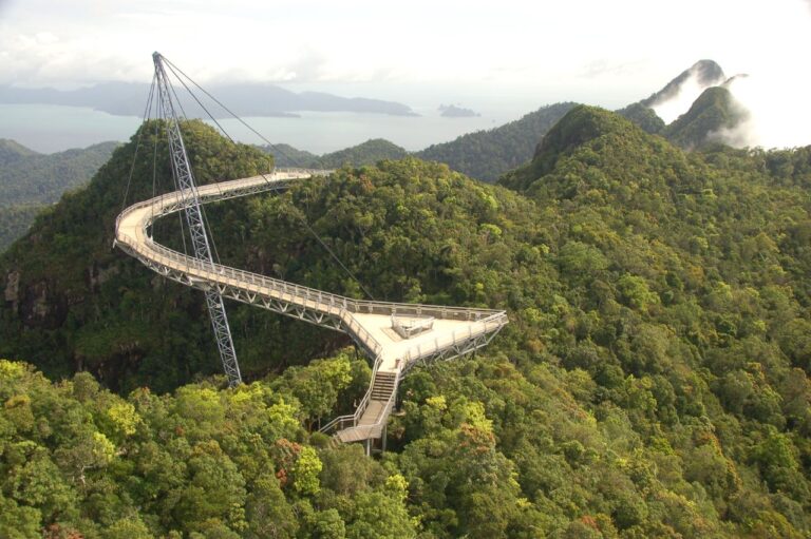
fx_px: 743
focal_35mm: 33
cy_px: 270
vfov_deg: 39.9
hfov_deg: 57.3
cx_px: 406
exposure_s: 1/125
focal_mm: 22
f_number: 9
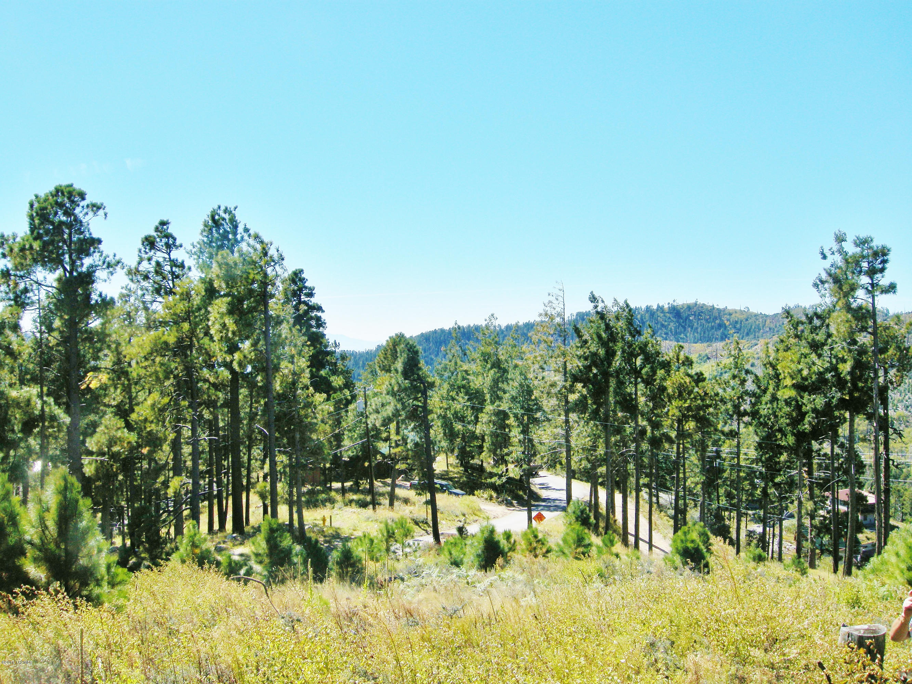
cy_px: 342
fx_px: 922
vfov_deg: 40.7
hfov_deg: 52.6
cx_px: 456
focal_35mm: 35
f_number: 6.1
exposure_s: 1/230
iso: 64
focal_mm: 7.5
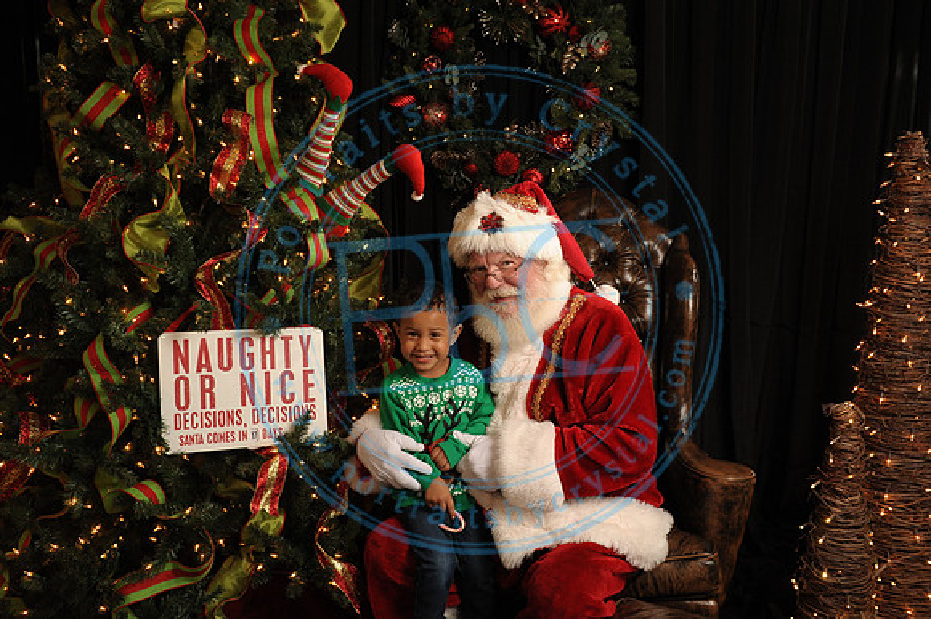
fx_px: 827
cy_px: 310
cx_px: 466
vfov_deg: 41.1
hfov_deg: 58.7
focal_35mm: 32
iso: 1000
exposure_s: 1/125
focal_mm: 32
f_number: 5.6
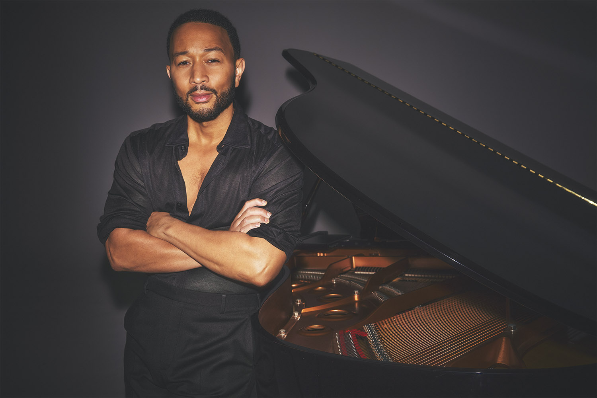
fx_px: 630
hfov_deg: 50.7
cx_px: 298
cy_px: 199
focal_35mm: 38
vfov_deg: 35.1
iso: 320
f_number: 7.1
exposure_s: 1/160
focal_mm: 38
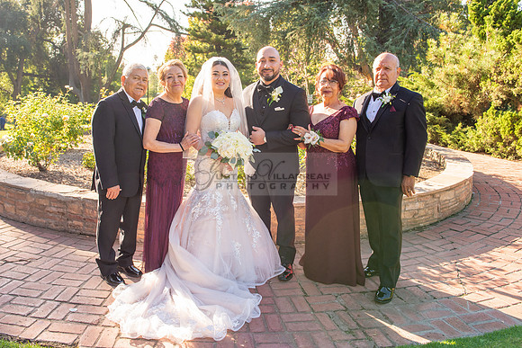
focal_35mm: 34
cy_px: 150
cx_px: 219
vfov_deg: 38.6
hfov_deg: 55.2
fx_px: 496
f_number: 5.6
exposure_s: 1/250
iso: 200
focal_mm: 29
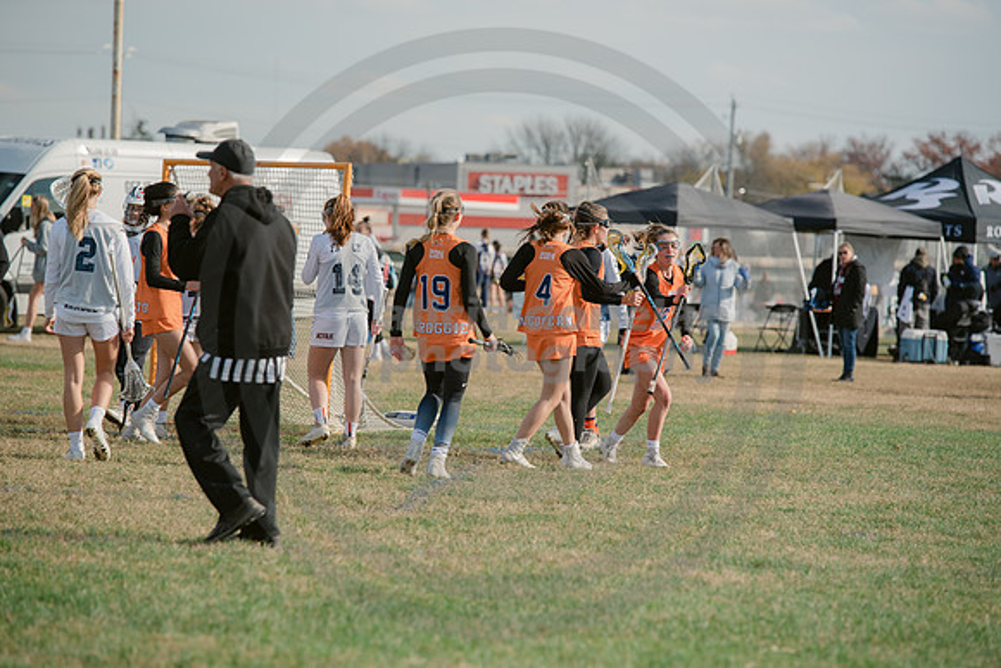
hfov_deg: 10.3
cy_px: 334
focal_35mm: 200
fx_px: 5562
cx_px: 500
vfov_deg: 6.9
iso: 250
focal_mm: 200
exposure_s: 1/1250
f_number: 4.5
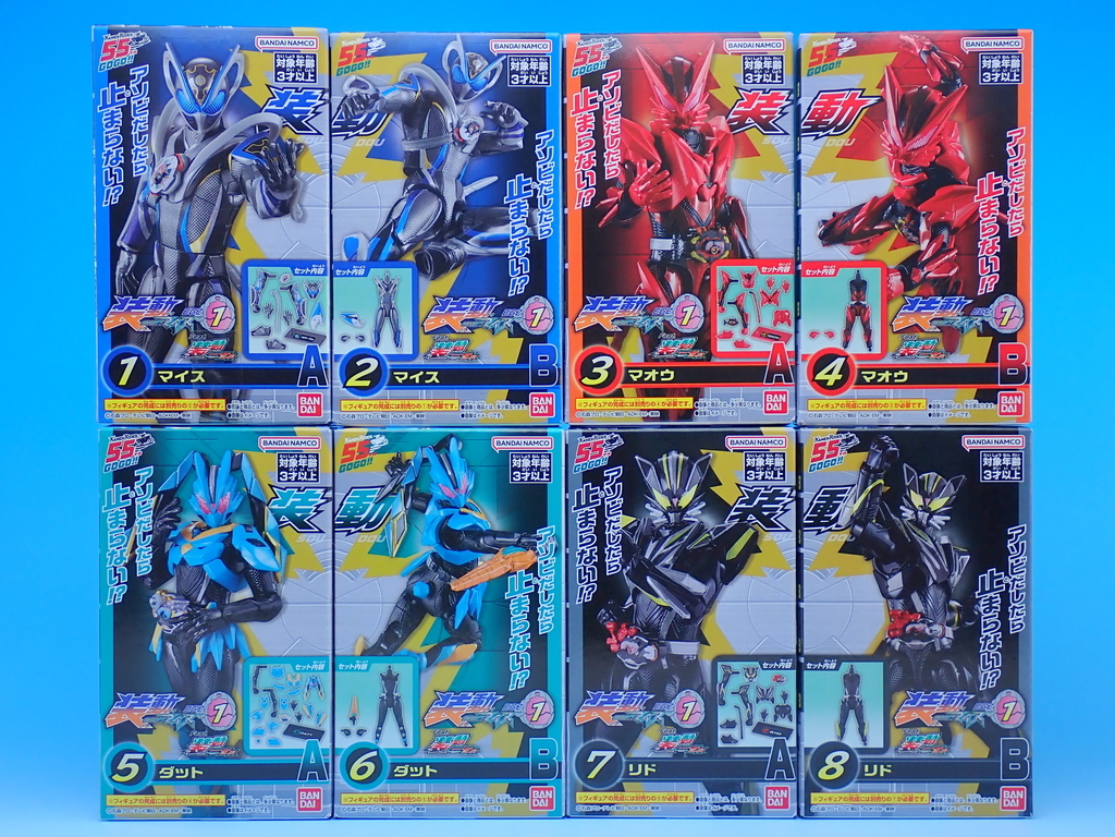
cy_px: 418
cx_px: 558
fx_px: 1514
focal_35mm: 47
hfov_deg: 40.4
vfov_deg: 30.9
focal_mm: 8.4
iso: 100
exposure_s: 1/40
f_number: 3.1
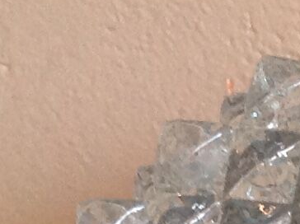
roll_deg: +2.5
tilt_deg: -12.8
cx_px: 593
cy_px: 695
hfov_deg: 7.6
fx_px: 2155
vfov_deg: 5.5
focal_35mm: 249
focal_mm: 4.28
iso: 100
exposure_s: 1/15
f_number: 2.4
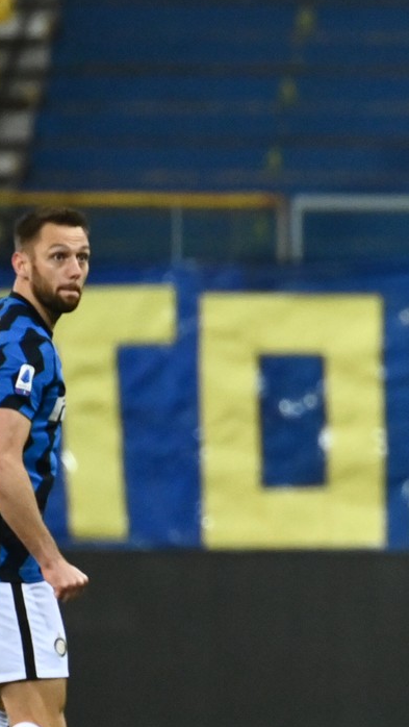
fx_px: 20807
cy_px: 378
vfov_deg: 2.0
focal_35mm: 1080
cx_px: 821
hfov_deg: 1.1
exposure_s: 1/1600
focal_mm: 400
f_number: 4
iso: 3200
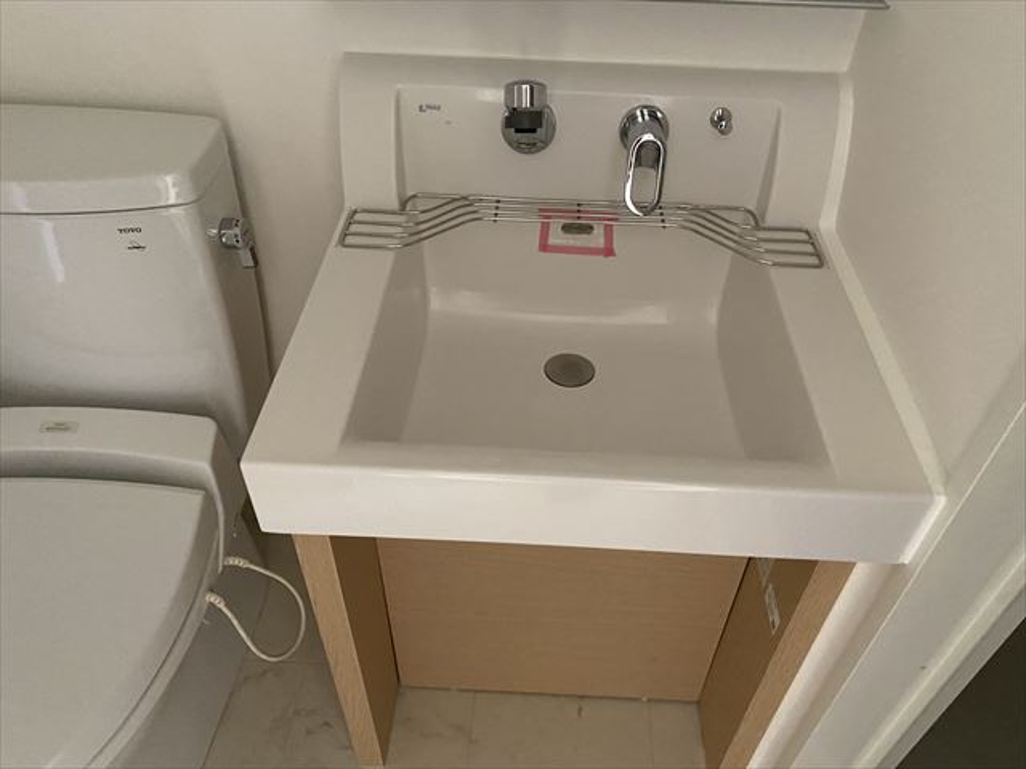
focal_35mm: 26
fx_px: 771
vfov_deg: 53.1
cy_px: 384
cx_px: 513
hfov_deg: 67.3
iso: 500
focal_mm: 4.25
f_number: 1.8
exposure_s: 1/40
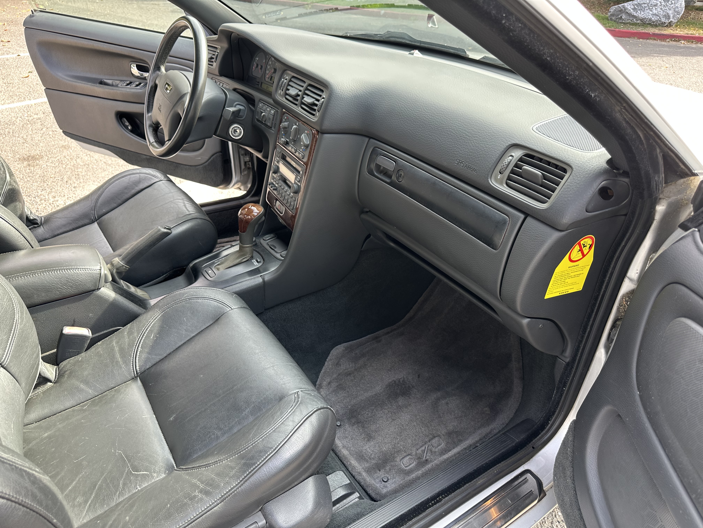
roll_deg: -1.7
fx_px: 487
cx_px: 352
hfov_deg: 71.6
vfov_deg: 56.8
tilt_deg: -30.3
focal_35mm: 24
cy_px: 264
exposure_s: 1/156
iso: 80
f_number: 1.78
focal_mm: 6.86
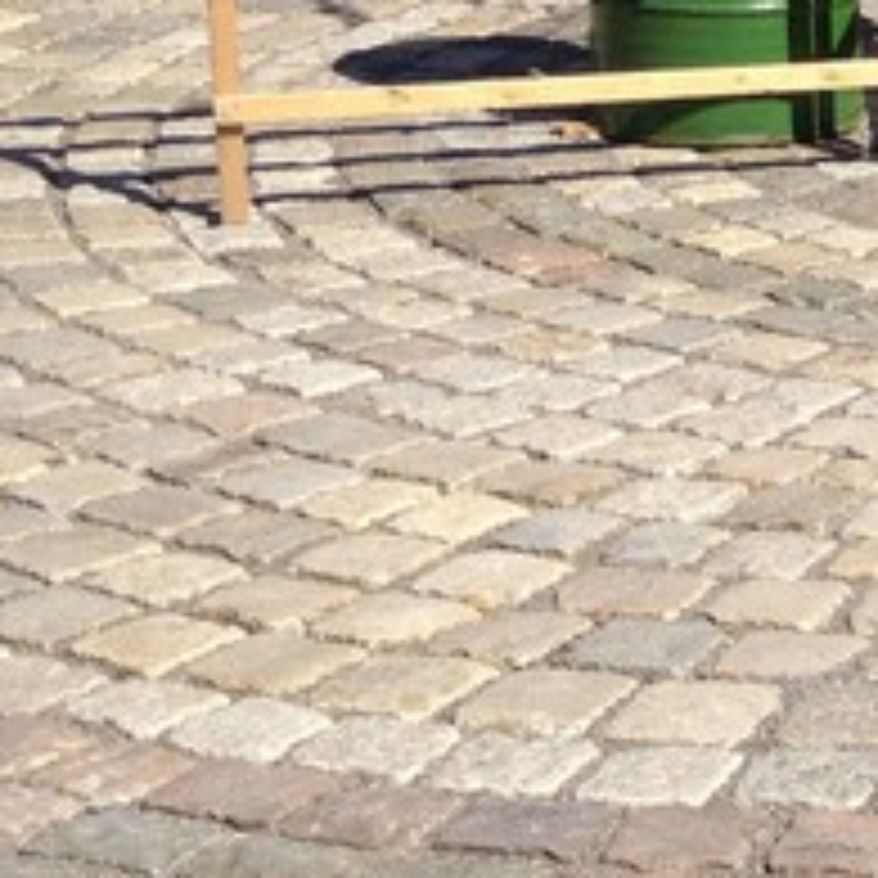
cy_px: 297
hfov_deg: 12.4
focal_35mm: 127
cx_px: 1643
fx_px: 3644
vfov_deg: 13.7
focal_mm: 4.28
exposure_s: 1/1905
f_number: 2.4
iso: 64
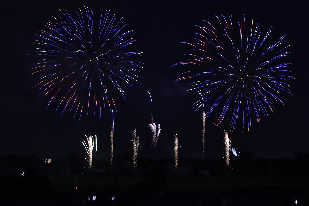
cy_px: 103
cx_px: 154
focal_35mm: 50
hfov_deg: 39.6
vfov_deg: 27.0
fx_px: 429
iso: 100
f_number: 6.3
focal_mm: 50
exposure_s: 5
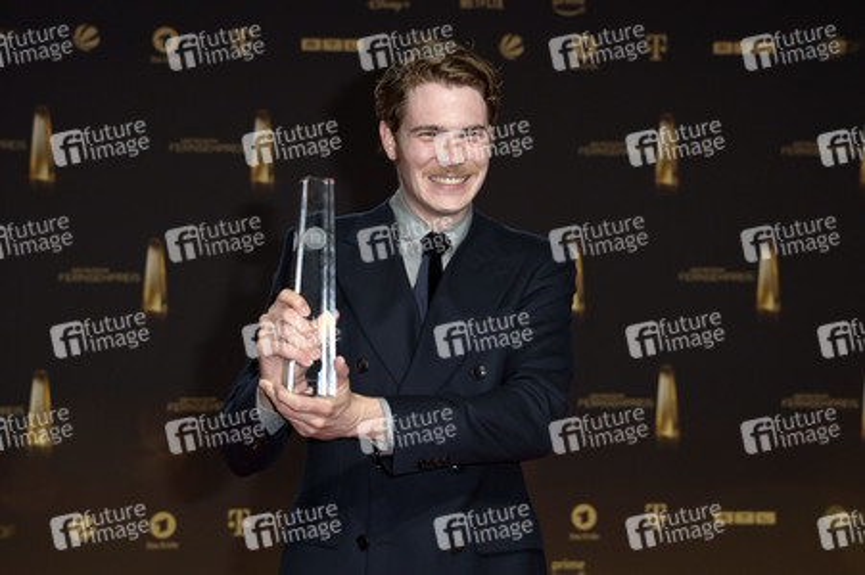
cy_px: 288
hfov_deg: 28.1
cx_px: 432
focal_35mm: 72
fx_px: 1729
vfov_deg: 18.9
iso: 1250
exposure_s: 1/250
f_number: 5.6
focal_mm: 72
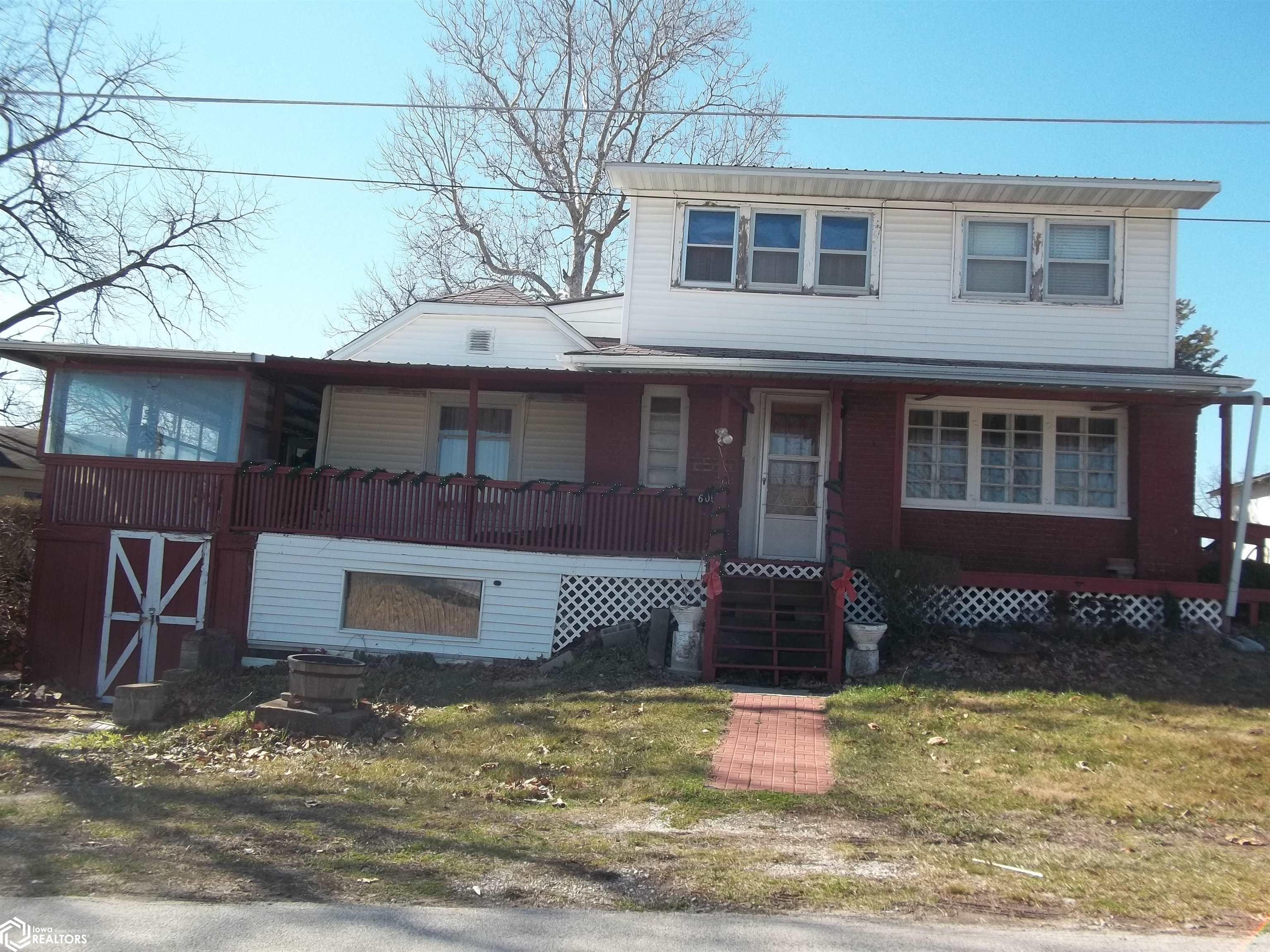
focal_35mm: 32
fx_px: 1174
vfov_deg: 44.2
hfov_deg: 56.8
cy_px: 476
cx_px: 635
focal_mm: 5.7
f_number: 8.8
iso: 80
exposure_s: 1/100
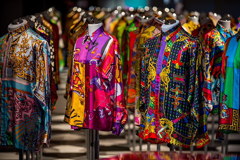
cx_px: 120
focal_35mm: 145
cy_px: 80
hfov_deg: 14.2
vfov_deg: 9.5
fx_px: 967
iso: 125
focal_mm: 145
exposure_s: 1/8
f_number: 3.2
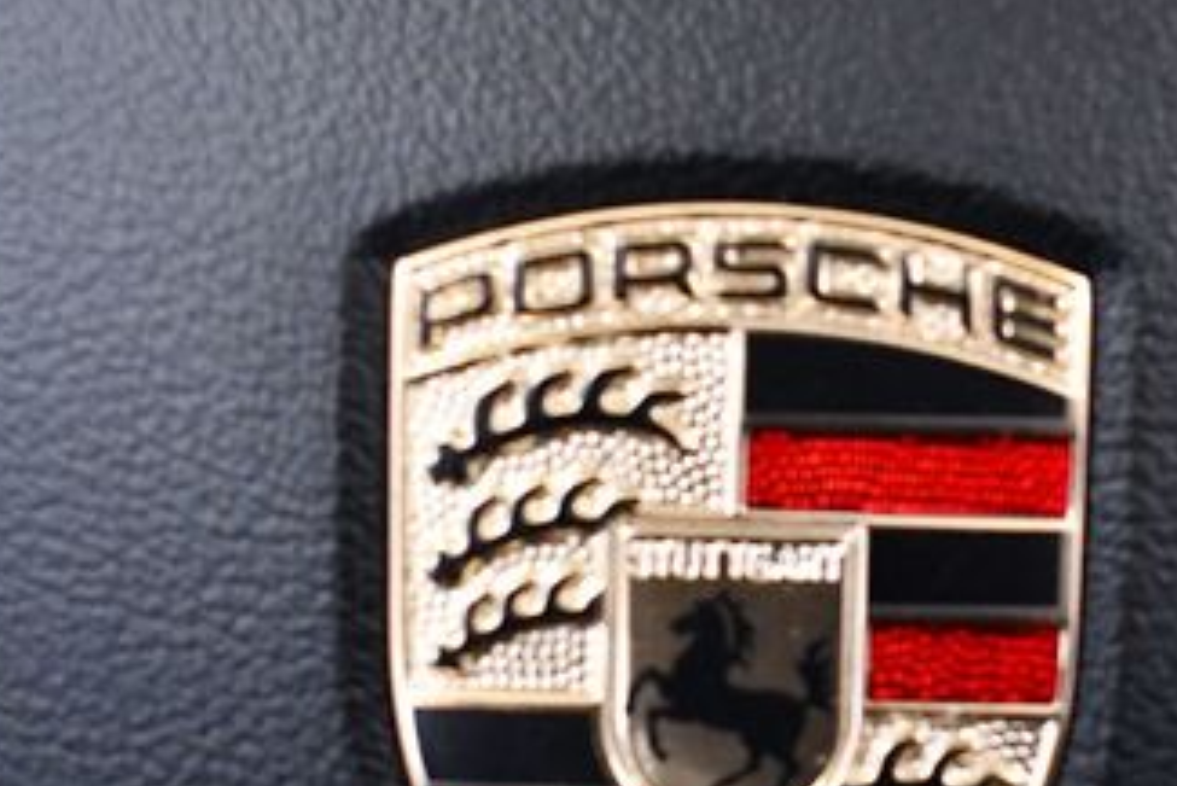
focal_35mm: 71
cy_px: 507
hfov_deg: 28.3
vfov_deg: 19.2
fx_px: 2322
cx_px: 757
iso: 2200
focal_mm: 18
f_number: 3.5
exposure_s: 1/125
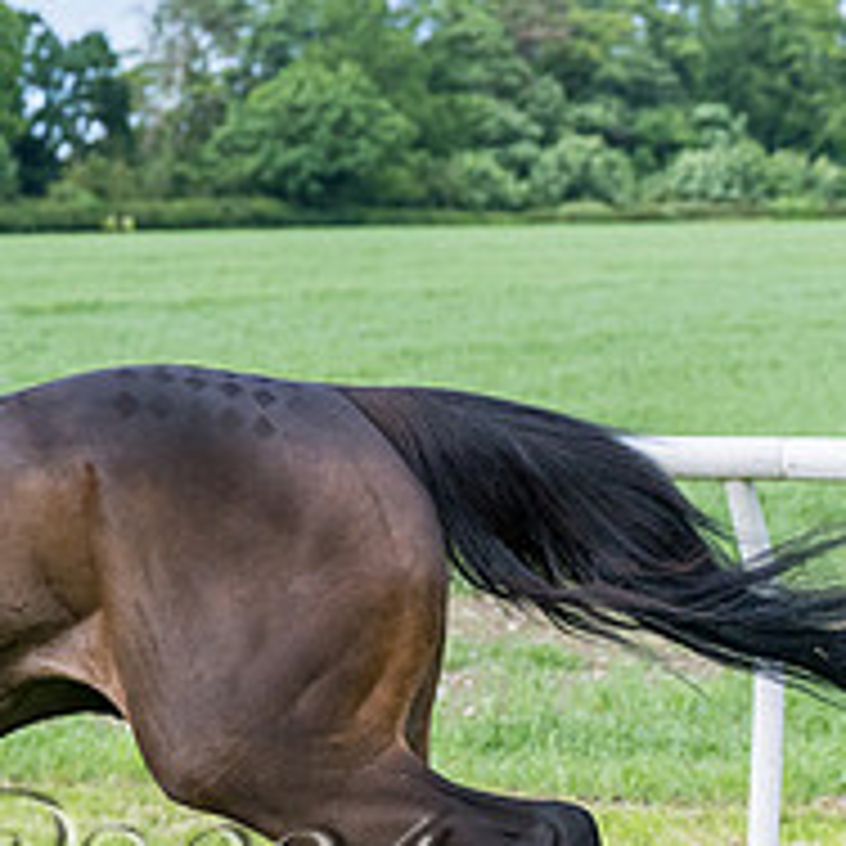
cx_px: -214
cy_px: 382
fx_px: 7521
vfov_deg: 6.4
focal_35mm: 272
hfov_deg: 6.4
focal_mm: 70
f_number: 4
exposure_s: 1/2500
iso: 400
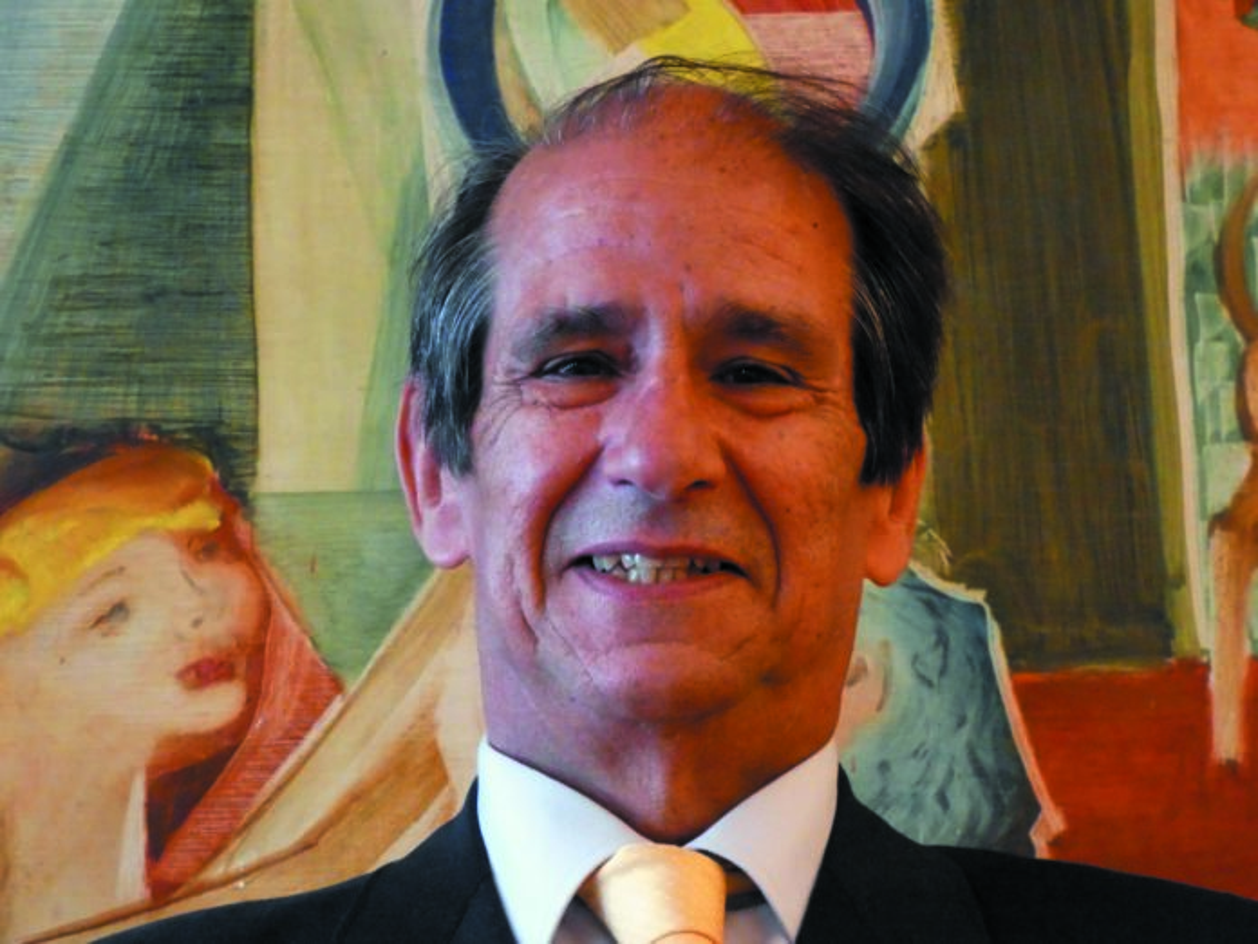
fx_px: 5451
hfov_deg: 13.2
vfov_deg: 9.9
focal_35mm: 150
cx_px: 629
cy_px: 472
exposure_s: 1/25
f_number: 5.4
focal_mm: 26.9
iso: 1600
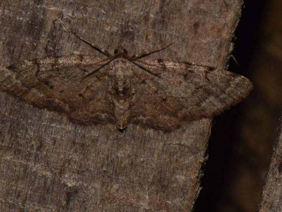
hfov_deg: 8.7
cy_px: 106
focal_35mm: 228
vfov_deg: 6.5
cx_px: 129
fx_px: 1858
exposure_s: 1/200
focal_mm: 140
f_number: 16
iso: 100
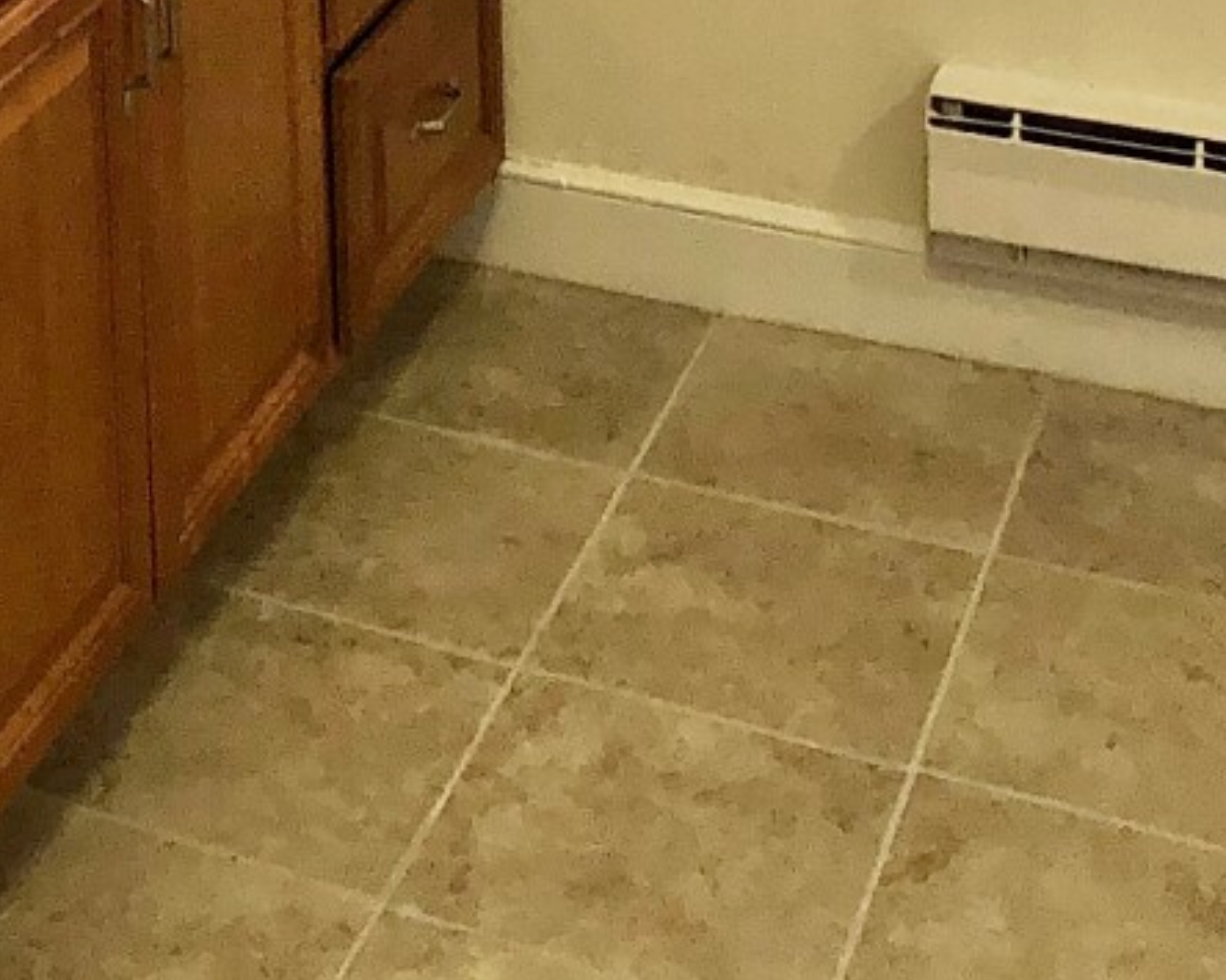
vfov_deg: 11.4
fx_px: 4571
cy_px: -737
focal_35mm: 126
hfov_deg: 14.9
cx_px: -99
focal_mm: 3.99
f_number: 1.8
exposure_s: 1/30
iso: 40
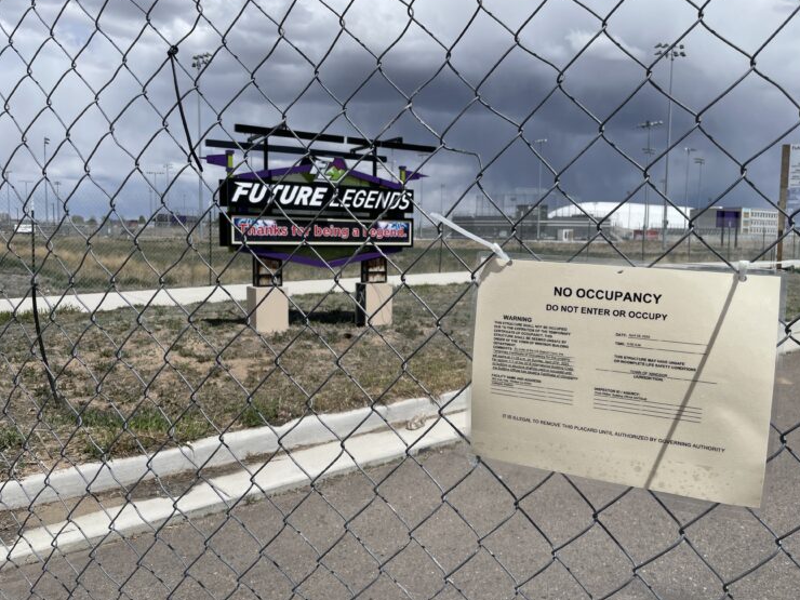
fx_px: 624
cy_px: 295
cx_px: 414
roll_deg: -0.7
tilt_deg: -4.7
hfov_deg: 65.3
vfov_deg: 51.4
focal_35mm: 27
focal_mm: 4.2
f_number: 1.6
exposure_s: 1/7299
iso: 32
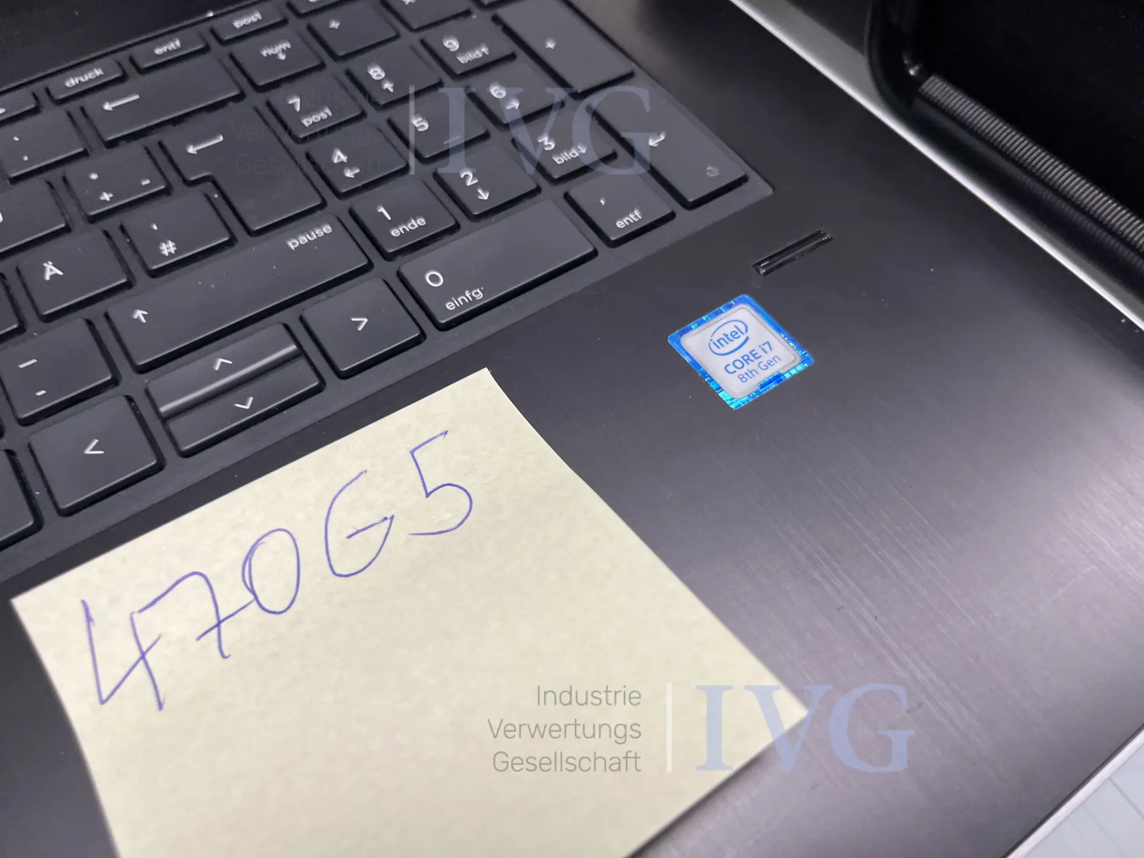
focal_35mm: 26
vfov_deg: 53.1
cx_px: 572
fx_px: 859
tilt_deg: -60.1
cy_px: 429
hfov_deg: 67.3
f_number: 1.6
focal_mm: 5.1
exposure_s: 1/100
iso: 125
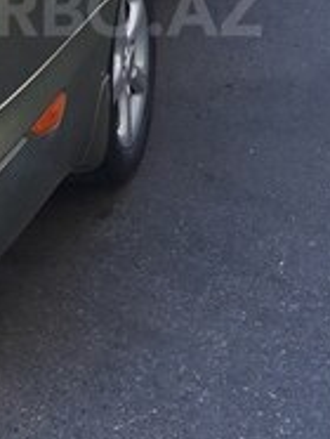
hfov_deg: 20.3
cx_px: 80
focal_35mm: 72
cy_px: 9
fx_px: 913
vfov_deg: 25.8
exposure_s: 1/144
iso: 40
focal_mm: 3.71
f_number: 1.7
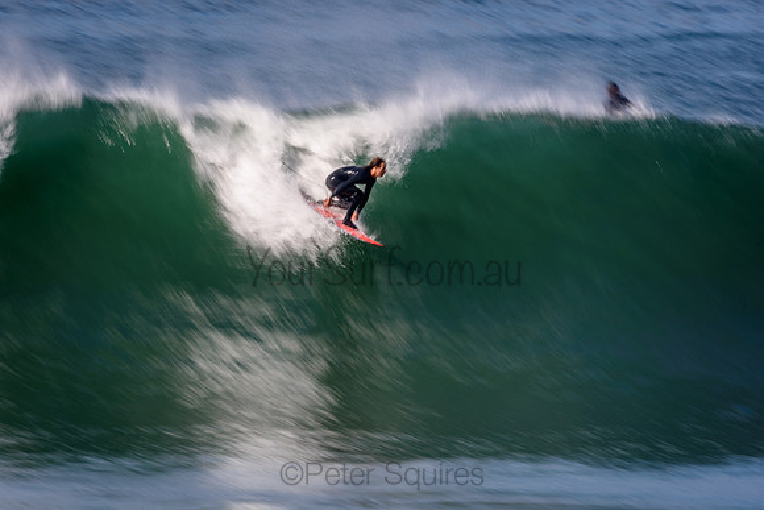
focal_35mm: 660
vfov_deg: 2.1
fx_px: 14009
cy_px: 255
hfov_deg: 3.1
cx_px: 382
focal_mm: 440
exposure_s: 1/20
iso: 100
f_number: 18
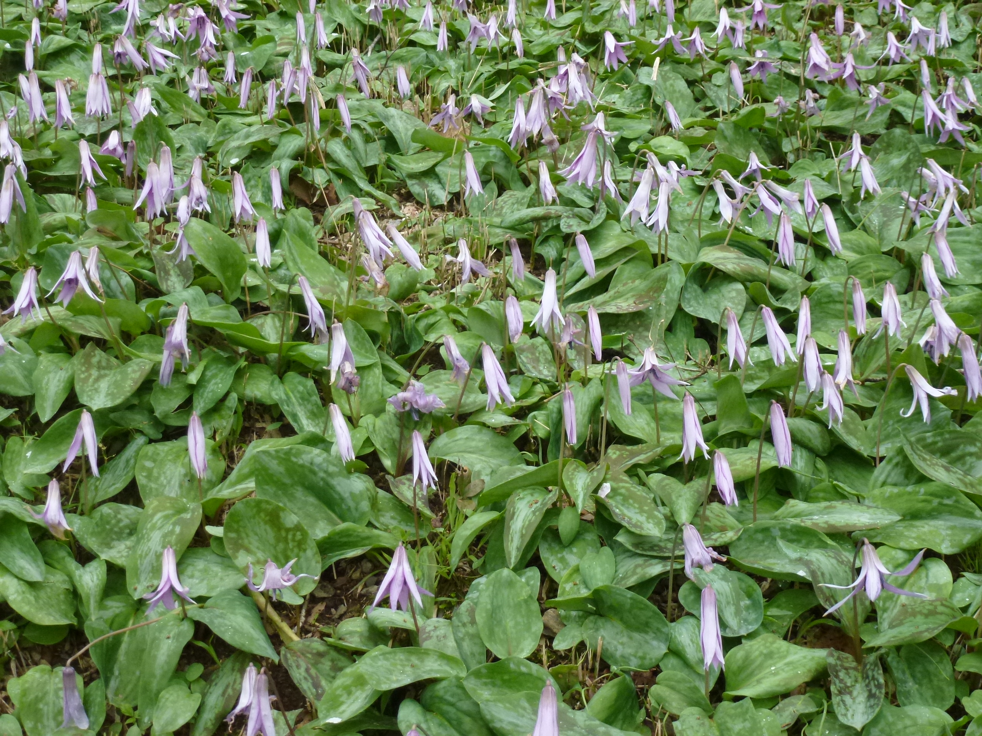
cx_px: 491
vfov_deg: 24.0
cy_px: 368
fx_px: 1730
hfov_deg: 31.7
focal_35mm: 61
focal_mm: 10.9
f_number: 4.5
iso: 320
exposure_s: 1/320
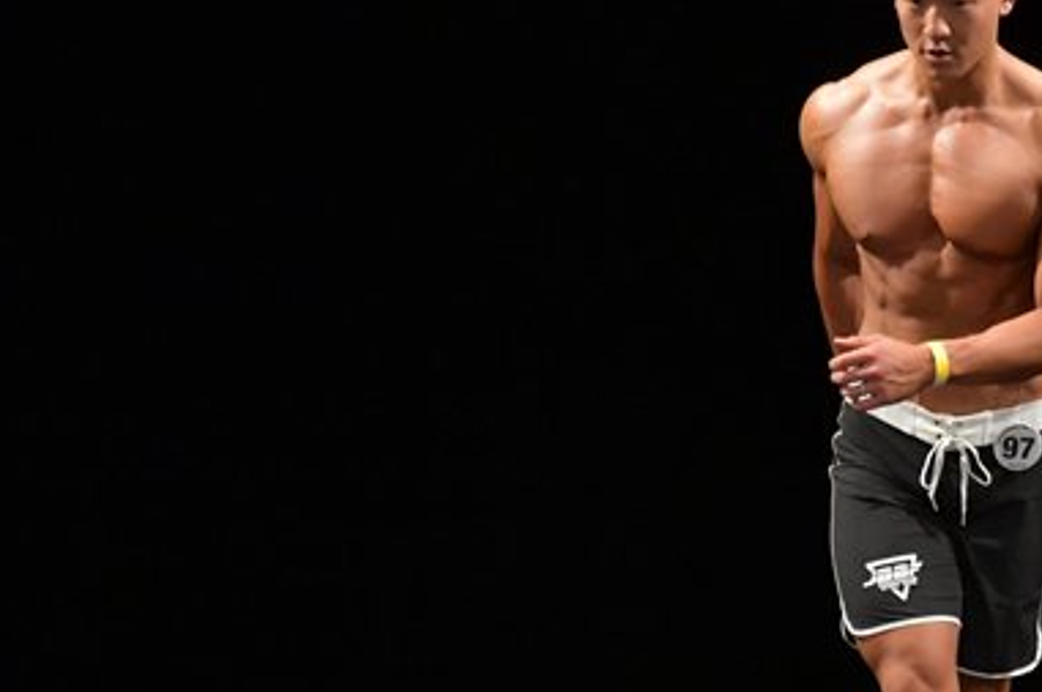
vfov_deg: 2.2
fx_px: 17662
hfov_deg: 3.4
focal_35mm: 611
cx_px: 855
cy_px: 484
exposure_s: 1/400
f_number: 5.6
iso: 3200
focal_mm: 200
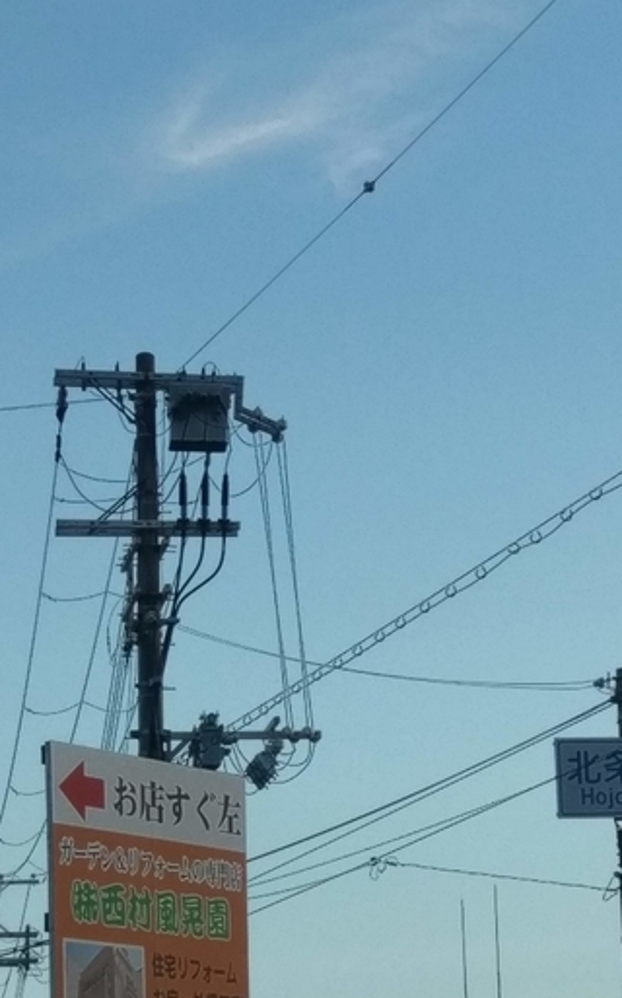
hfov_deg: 28.6
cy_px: 673
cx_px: 562
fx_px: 1168
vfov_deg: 45.5
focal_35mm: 43
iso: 100
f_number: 1.8
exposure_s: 1/561
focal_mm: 4.58
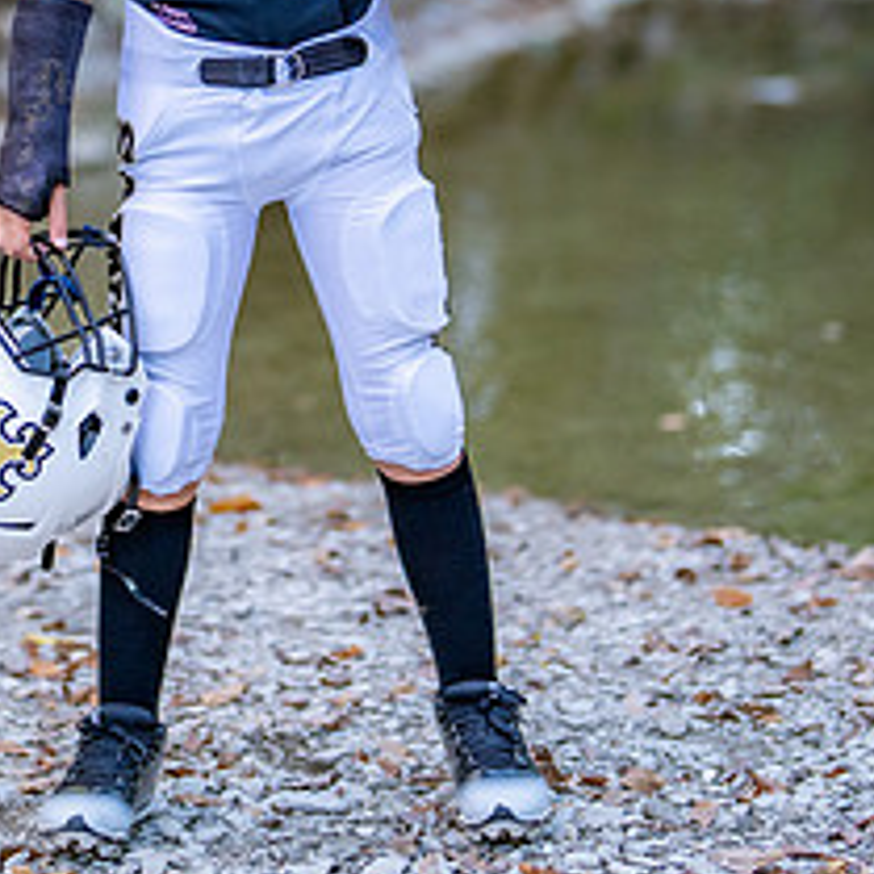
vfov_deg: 12.0
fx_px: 4142
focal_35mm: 145
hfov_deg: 12.0
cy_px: 102
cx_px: 213
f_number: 1.2
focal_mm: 50
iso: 500
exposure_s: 1/500
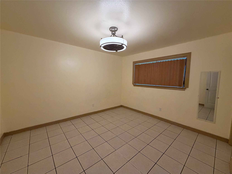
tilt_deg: -5.1
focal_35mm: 14
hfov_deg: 102.1
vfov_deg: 85.7
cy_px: 87
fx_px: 94
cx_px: 116
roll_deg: -0.4
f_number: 2.2
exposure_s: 1/60
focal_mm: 2.22
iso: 400
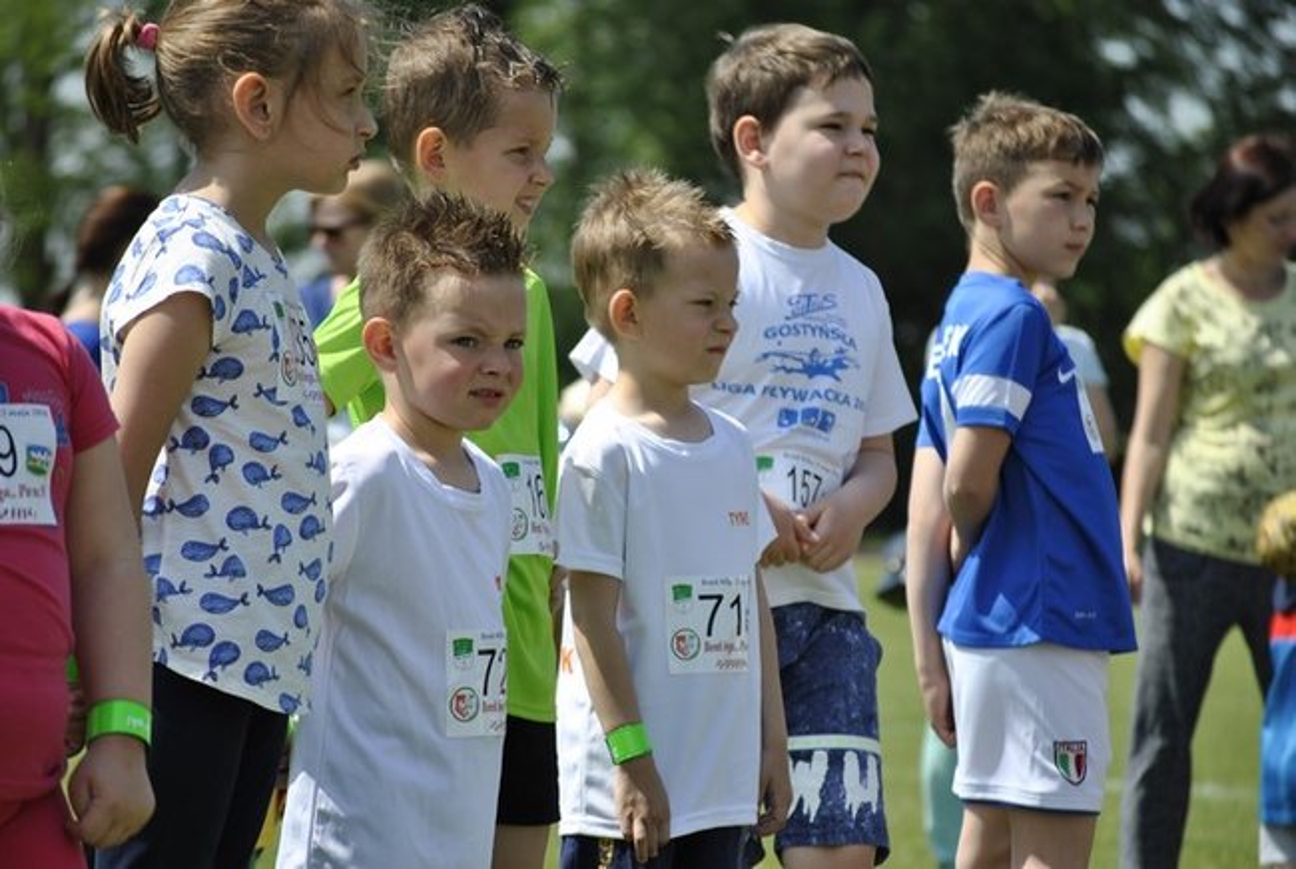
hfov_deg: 10.1
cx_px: 648
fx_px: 7303
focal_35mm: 202
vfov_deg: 6.8
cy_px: 434
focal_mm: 135
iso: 200
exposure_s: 1/1000
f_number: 5
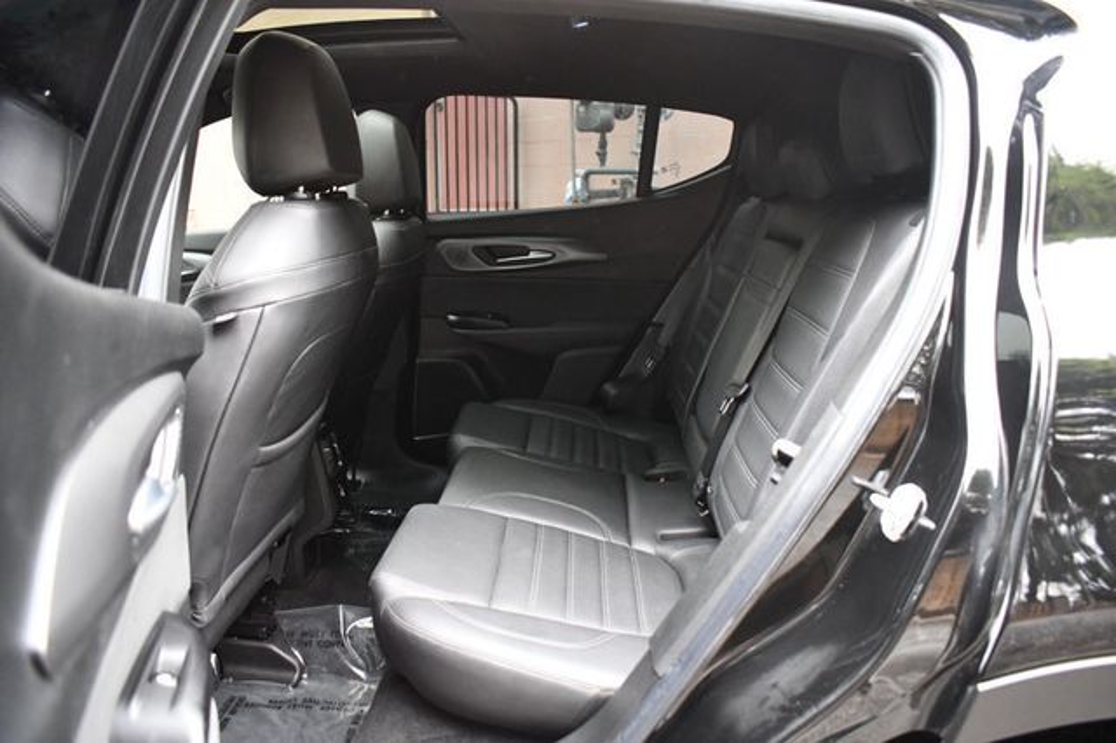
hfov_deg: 67.4
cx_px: 558
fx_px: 837
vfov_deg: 47.9
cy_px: 372
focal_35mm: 27
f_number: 3.5
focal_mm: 18
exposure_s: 1/100
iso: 3200
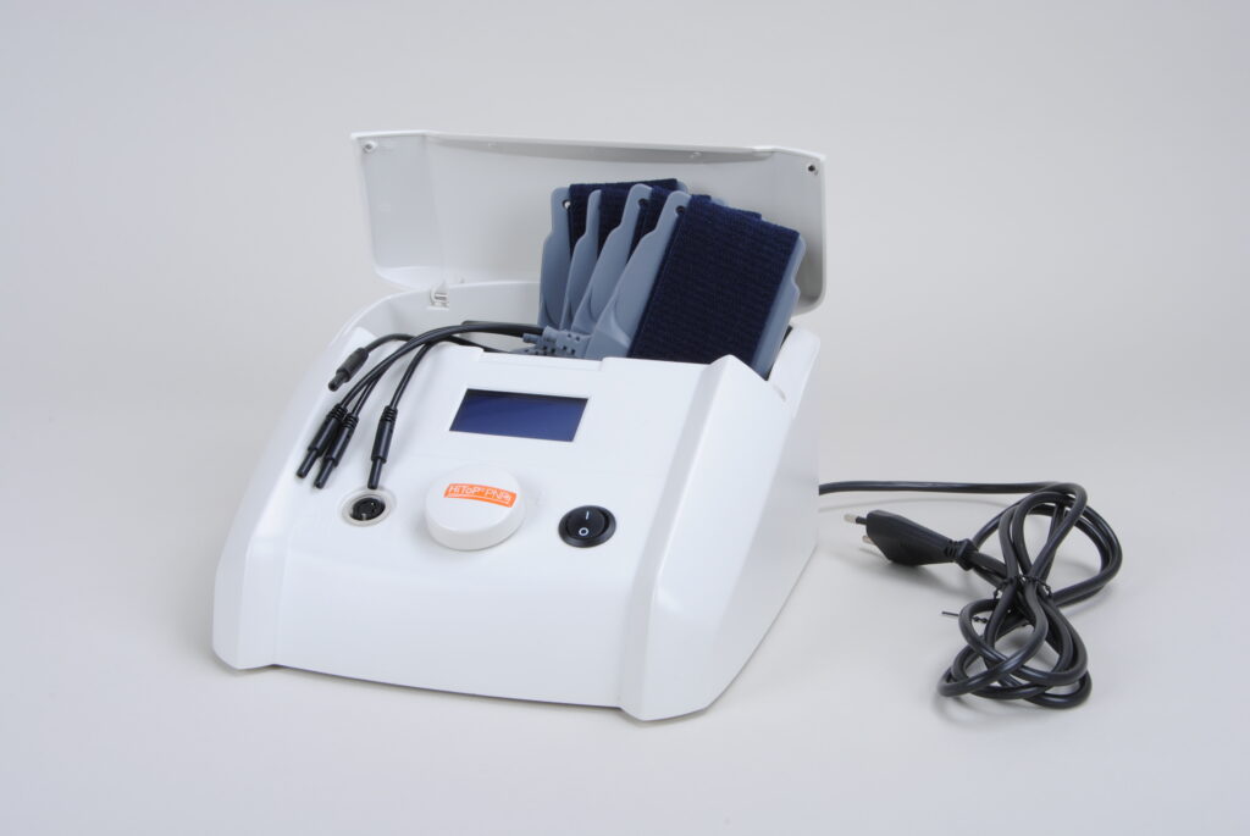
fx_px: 1825
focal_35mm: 52
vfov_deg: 25.8
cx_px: 625
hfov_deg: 37.8
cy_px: 418
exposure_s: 1/125
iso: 100
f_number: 18
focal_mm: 35
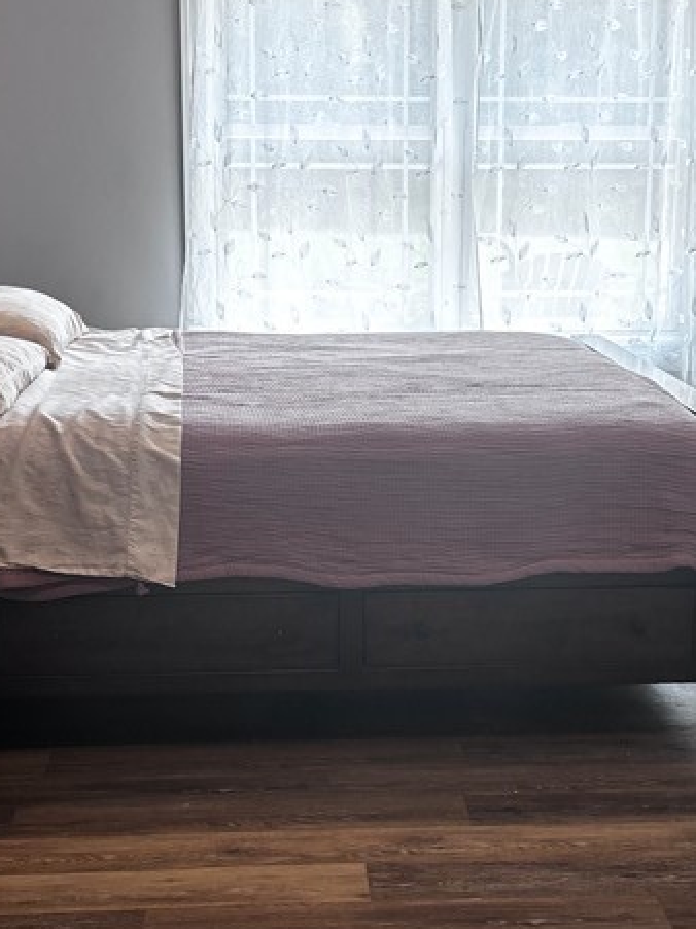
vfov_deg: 32.6
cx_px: 371
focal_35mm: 59
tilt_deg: -14.2
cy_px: 542
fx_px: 1582
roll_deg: -0.8
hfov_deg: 24.8
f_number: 1.6
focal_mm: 5.96
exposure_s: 1/120
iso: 80
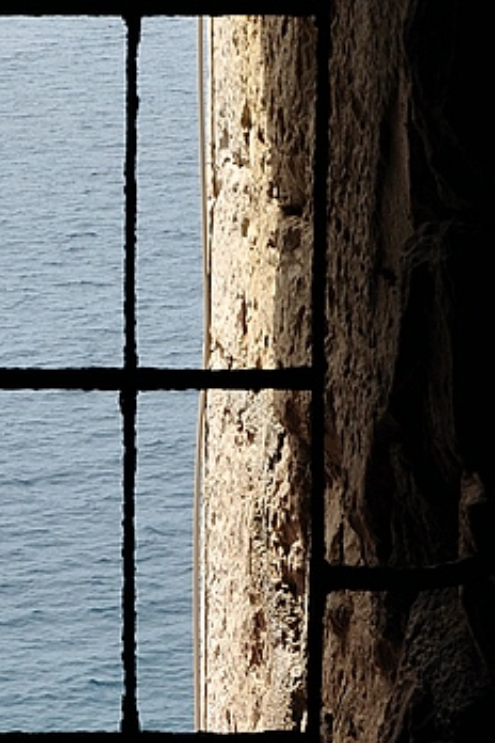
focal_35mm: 113
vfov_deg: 17.9
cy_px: 111
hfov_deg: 12.0
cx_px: 23
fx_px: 2332
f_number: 13
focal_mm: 35
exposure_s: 1/200
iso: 200
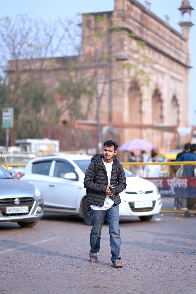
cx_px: 98
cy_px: 147
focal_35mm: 85
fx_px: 693
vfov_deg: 23.9
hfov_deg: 16.1
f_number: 1.4
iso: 40
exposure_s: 1/1000
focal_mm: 85
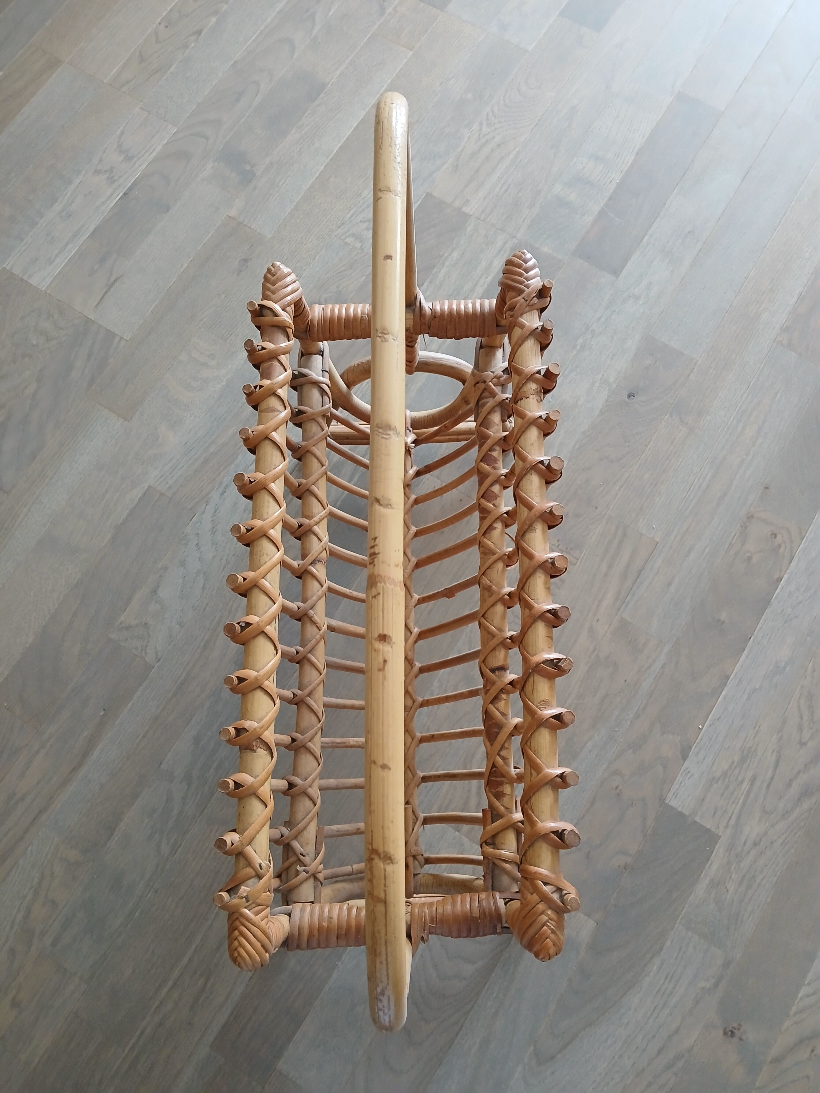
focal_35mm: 26
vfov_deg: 67.3
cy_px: 546
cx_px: 410
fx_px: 821
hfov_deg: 53.1
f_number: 1.8
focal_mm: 3.98
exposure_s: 1/50
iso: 250
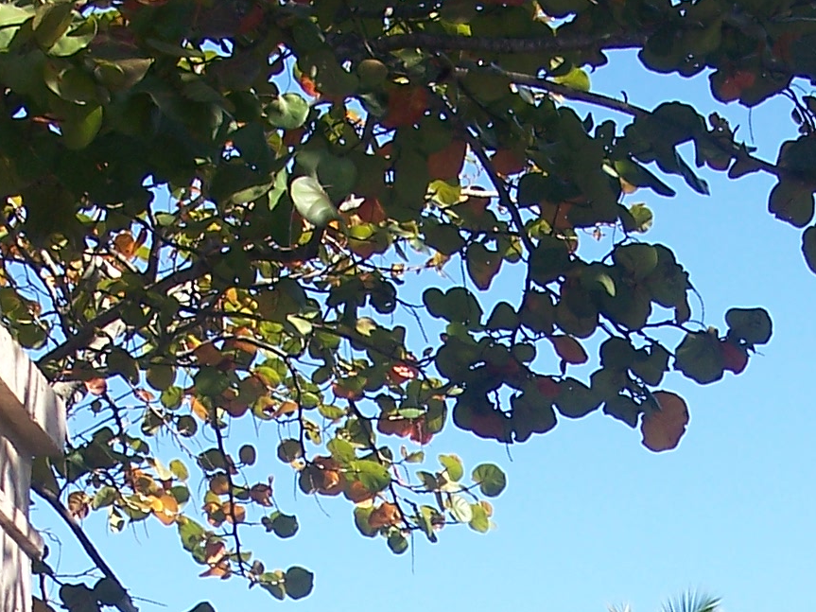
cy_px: 1061
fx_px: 3300
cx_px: 501
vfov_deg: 10.1
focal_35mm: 140
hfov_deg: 14.1
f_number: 2.8
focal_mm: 7.8
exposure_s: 1/500
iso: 64
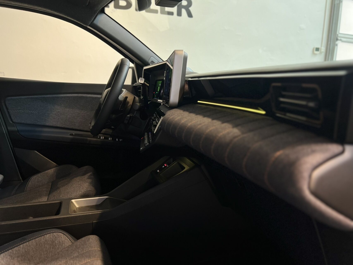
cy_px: 132
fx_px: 265
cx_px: 176
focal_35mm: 26
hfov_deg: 67.3
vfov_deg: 53.1
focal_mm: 5.7
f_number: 1.5
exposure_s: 1/100
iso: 64
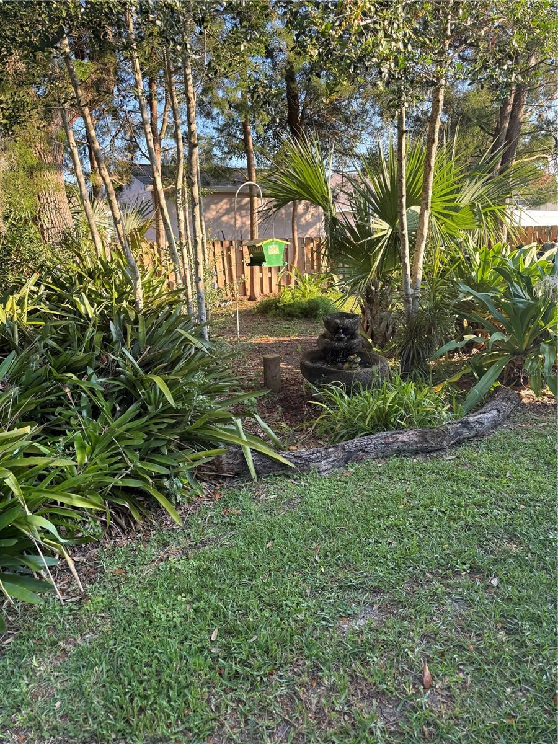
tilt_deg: -14.3
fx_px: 516
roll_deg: +2.8
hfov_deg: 56.8
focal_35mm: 24
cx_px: 279
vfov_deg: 71.6
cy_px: 372
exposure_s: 1/236
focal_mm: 6.76
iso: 64
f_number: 1.78
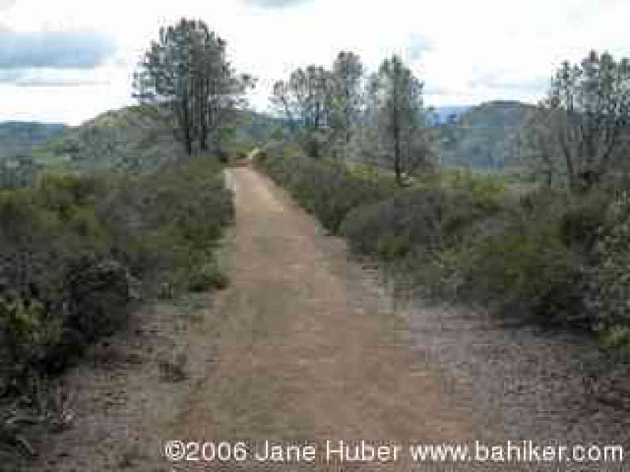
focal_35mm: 34
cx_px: 315
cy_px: 236
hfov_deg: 54.0
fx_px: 619
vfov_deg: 41.8
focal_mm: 8.9
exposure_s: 1/241
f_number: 5.6
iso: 100
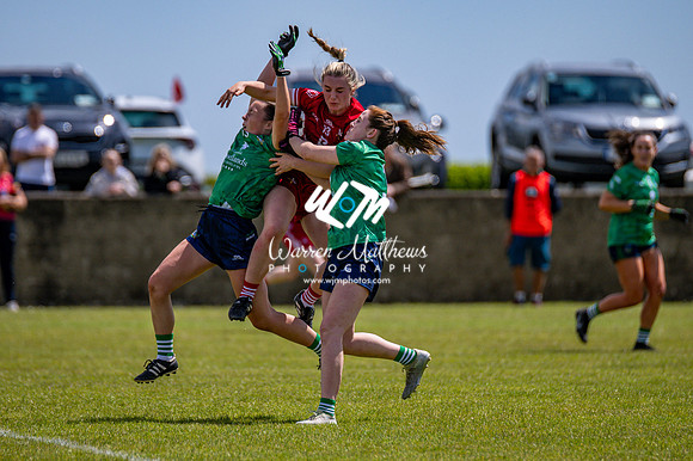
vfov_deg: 3.1
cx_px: 346
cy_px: 230
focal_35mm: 450
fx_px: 8657
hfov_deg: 4.6
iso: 280
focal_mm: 300
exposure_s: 1/6400
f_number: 2.8
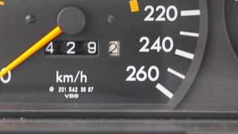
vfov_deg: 9.4
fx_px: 814
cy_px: 16
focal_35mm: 129
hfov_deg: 16.5
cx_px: 36
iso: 1250
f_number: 4
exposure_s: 1/60
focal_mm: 35
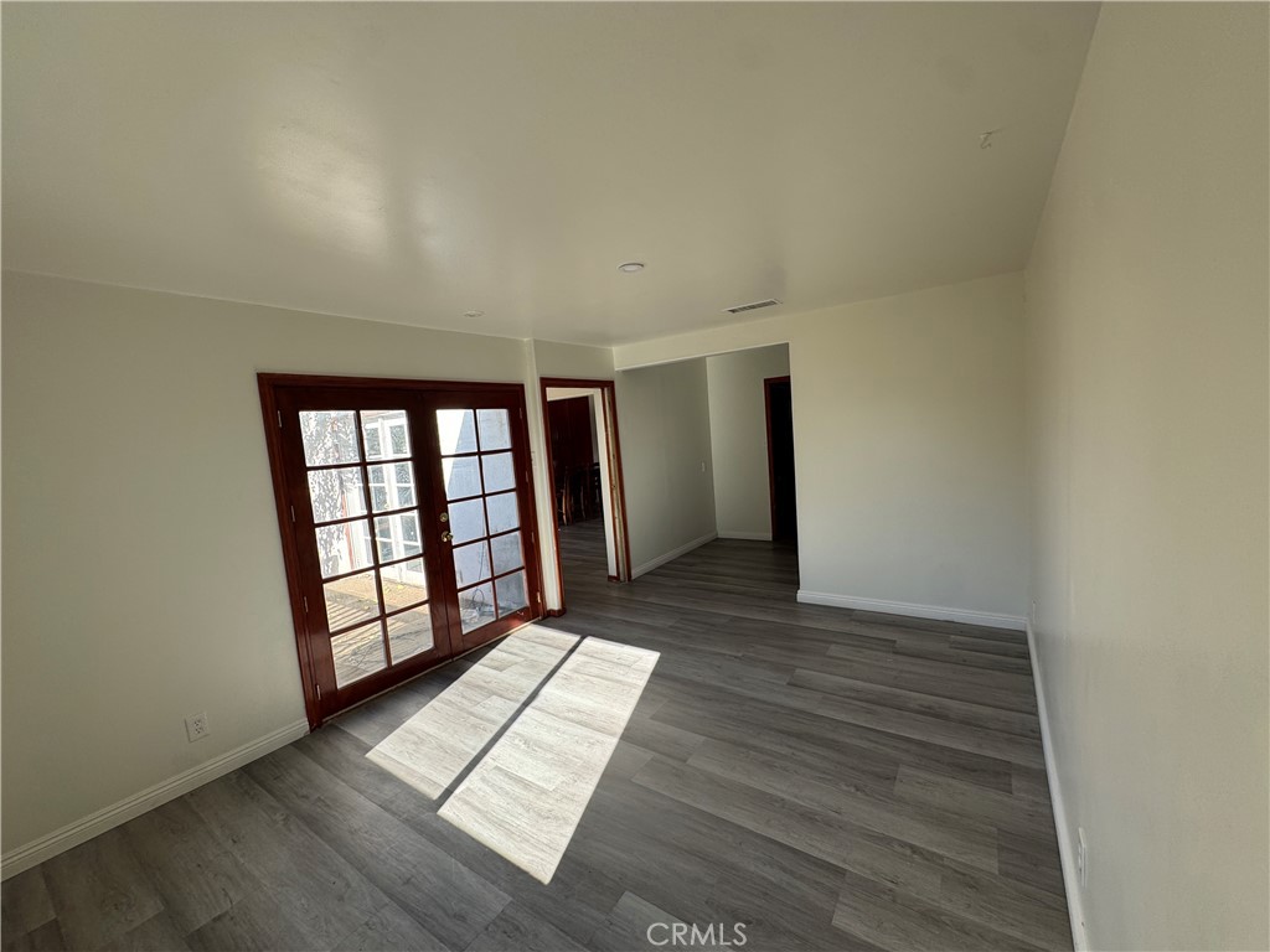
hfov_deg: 102.1
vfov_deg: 85.7
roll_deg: +4.8
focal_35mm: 14
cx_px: 635
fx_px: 514
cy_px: 476
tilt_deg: -6.0
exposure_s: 1/226
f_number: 2.2
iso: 40
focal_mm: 2.22
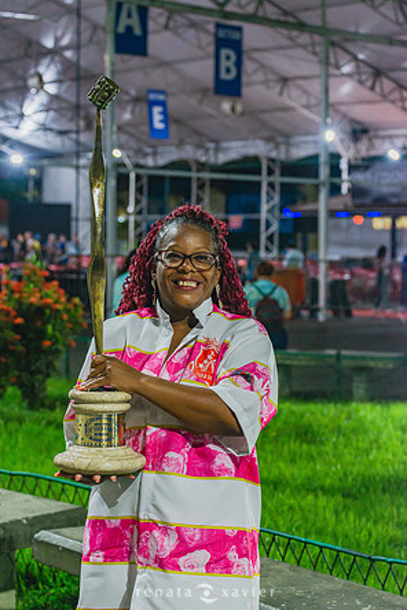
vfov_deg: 25.7
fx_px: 1340
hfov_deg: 17.3
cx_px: 204
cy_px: 308
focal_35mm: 79
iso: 1000
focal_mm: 78
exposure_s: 1/125
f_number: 5.6
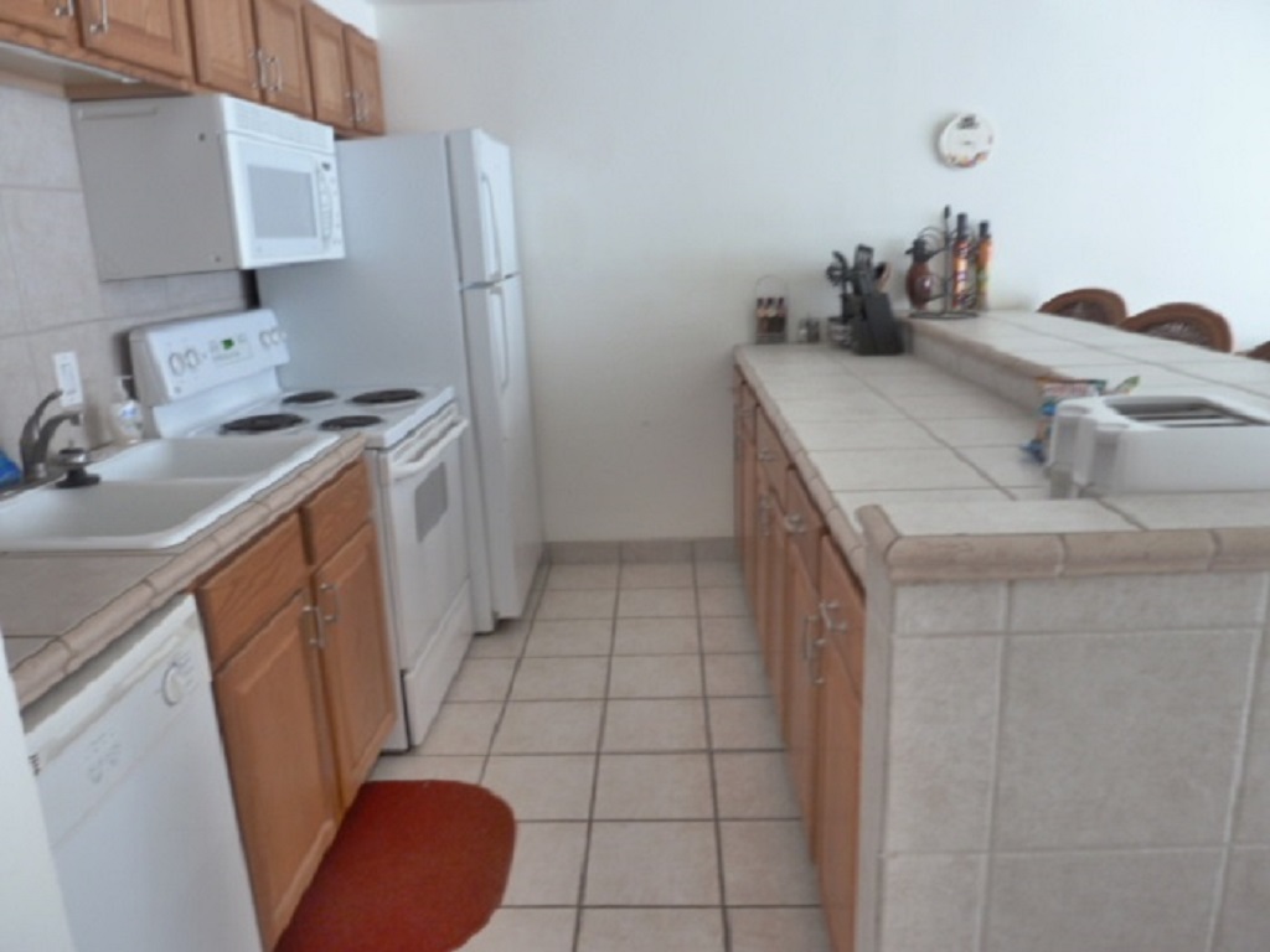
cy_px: 476
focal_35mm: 25
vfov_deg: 54.9
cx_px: 635
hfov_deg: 69.4
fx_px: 917
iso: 400
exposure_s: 1/2.5
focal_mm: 4.1
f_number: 3.3
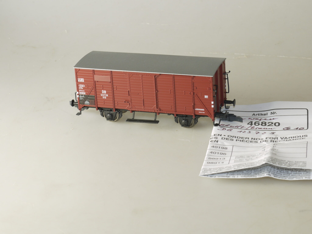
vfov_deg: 15.9
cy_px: 117
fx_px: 838
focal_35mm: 93
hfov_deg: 21.1
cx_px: 156
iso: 100
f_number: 10
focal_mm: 33
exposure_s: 1/13
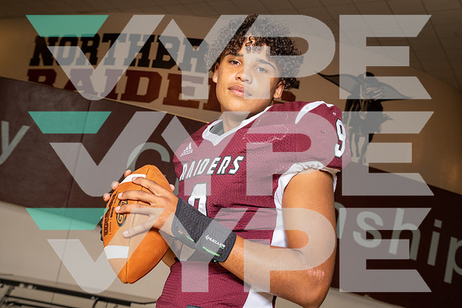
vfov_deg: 29.3
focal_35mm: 46
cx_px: 231
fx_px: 590
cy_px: 154
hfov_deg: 42.7
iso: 800
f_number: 8
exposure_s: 1/250
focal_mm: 46
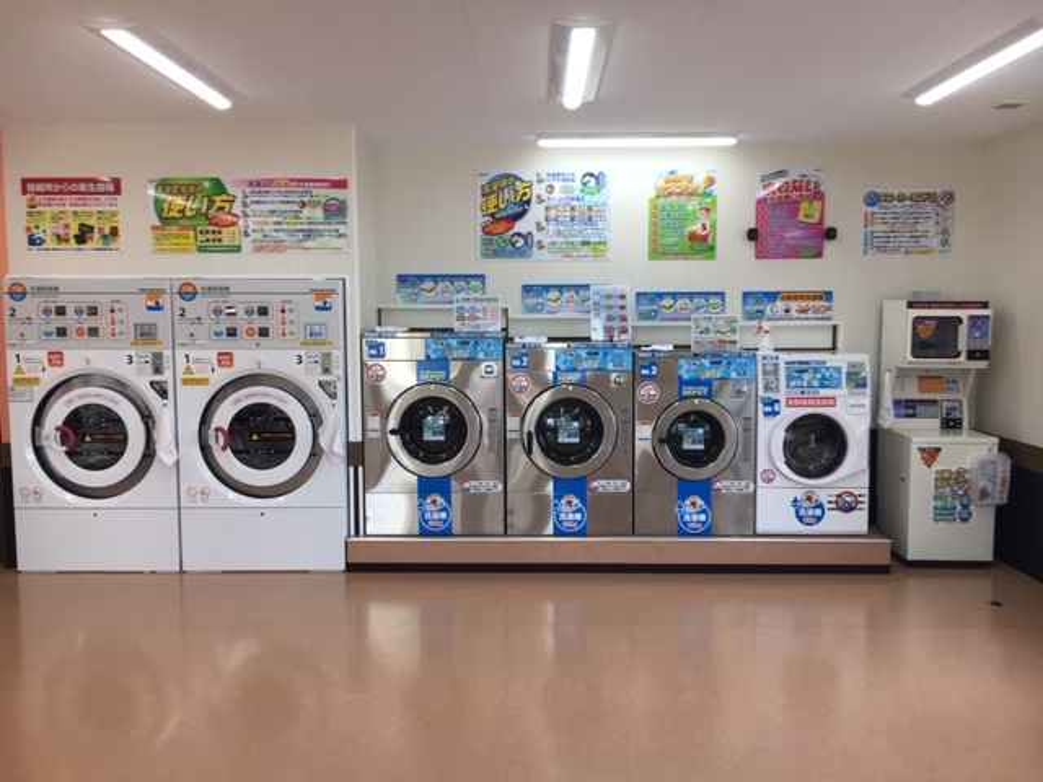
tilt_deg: -6.1
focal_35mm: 29
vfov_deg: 48.2
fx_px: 874
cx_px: 522
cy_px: 391
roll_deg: -0.2
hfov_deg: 61.7
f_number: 2.2
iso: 40
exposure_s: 1/120
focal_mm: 4.15
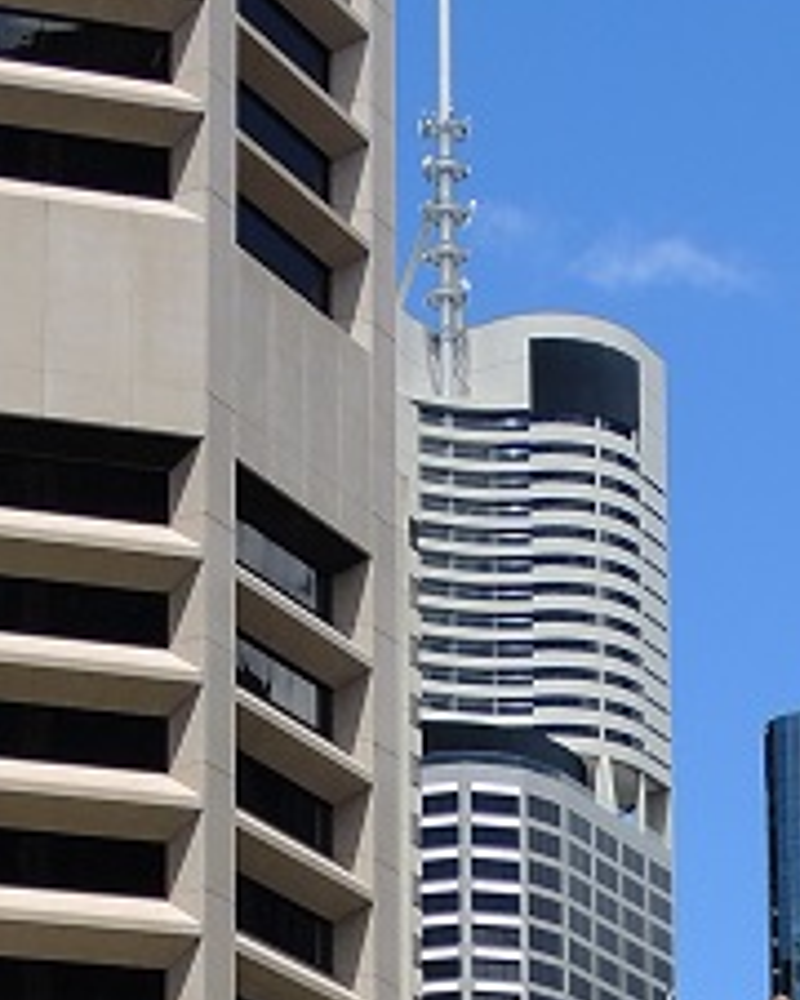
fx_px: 3522
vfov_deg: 14.8
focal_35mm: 119
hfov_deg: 12.9
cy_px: 1587
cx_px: 562
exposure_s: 1/1250
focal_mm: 6
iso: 80
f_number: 3.2
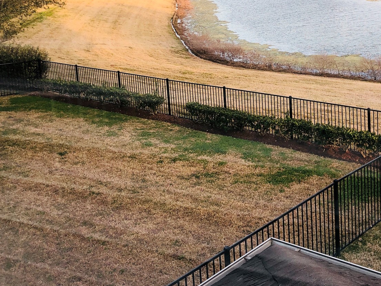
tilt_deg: -10.4
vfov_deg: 27.4
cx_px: 309
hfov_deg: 35.5
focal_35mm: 52
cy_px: 49
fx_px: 572
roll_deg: +2.7
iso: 20
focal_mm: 4
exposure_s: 1/271
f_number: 1.8
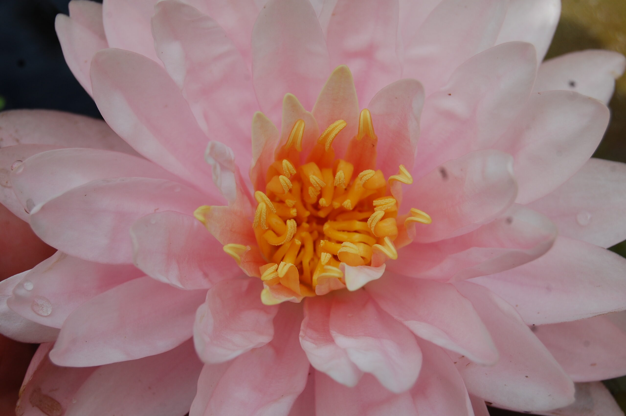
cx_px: 313
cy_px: 208
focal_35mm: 82
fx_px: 1433
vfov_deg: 16.5
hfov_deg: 24.6
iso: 200
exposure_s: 1/320
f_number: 9
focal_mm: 55
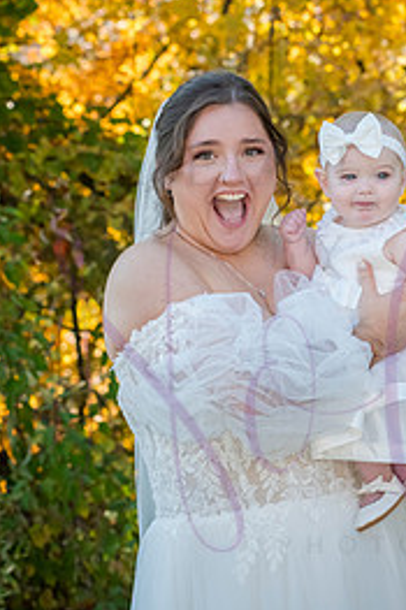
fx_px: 2320
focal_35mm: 137
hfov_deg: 10.0
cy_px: 248
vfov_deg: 15.0
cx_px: 339
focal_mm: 80
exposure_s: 1/320
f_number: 6.3
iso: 800
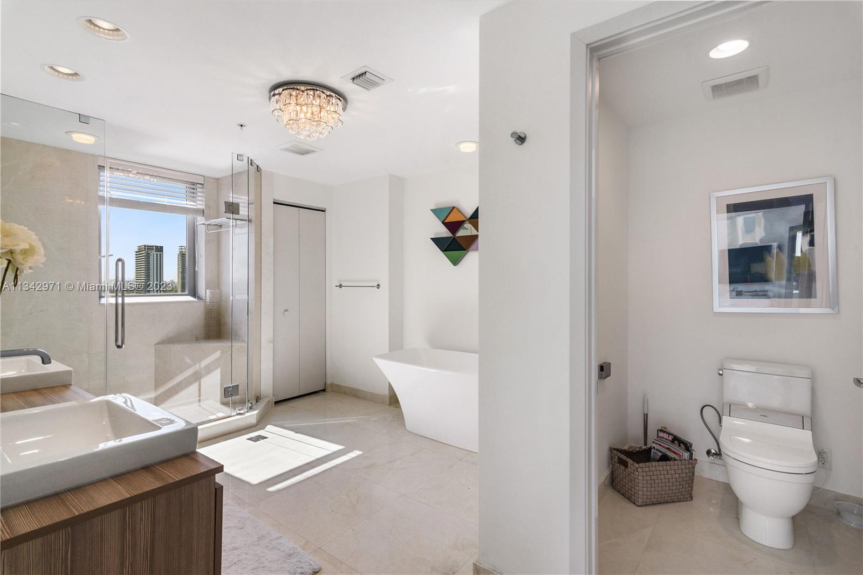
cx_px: 432
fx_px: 408
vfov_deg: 70.5
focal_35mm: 17
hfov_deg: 93.3
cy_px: 288
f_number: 8
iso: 200
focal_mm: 17
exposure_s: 1/80
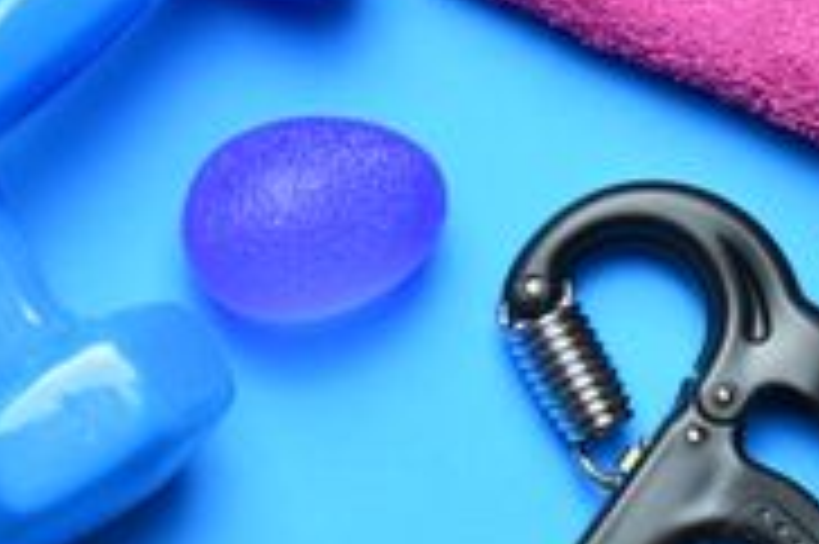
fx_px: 4796
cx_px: -45
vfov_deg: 6.5
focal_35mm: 211
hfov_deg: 9.7
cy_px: 632
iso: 100
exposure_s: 1/1.67
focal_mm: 50
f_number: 16
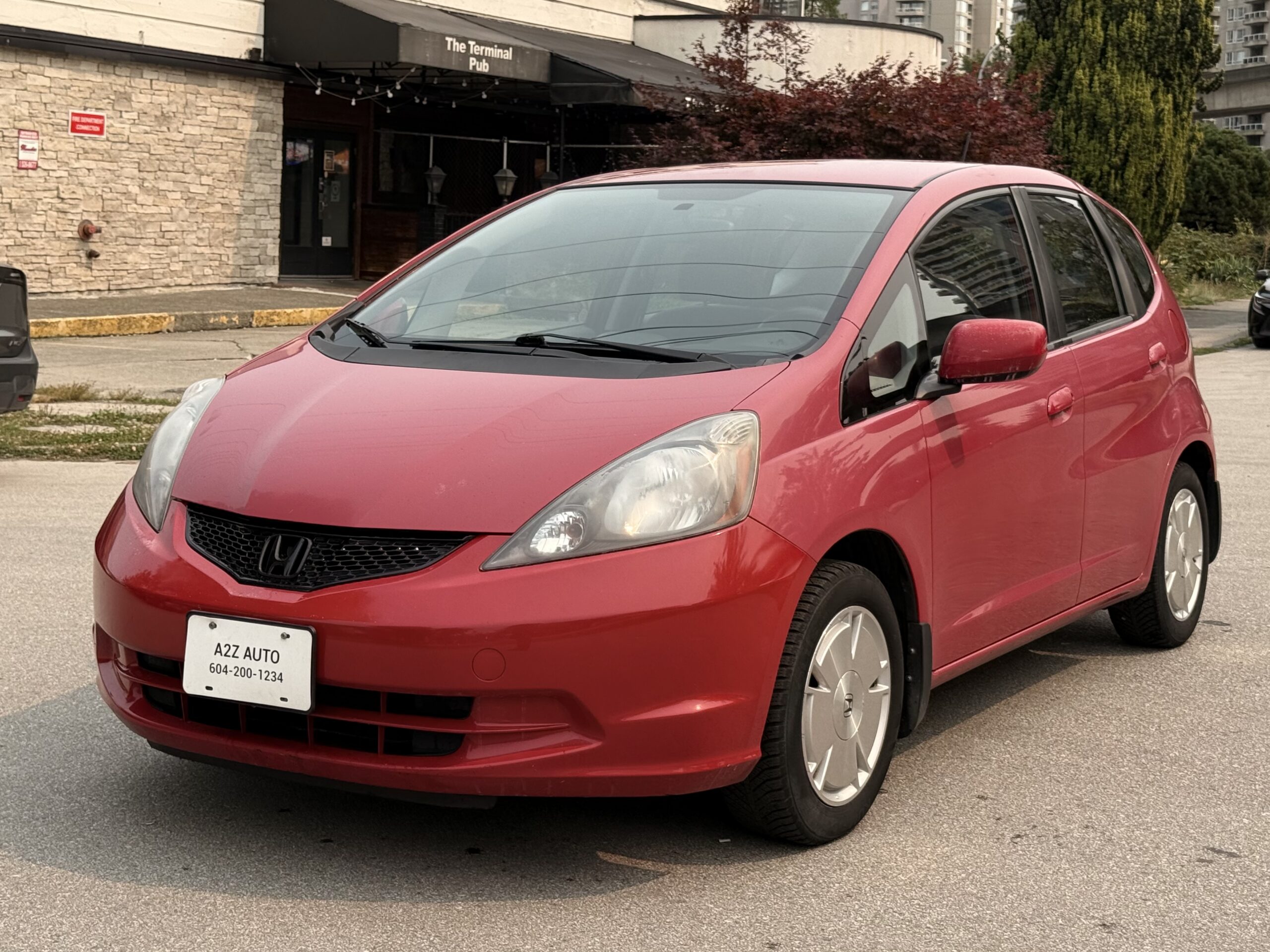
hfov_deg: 39.7
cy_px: 476
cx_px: 635
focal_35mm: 48
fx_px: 1761
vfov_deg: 30.3
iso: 80
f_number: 1.78
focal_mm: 6.76
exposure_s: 1/3226
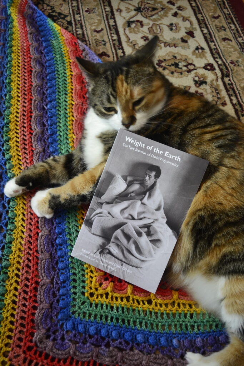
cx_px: 122
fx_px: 366
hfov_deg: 36.9
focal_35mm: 36
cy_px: 183
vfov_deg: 53.1
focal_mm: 24
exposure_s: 1/10
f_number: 4
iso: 800
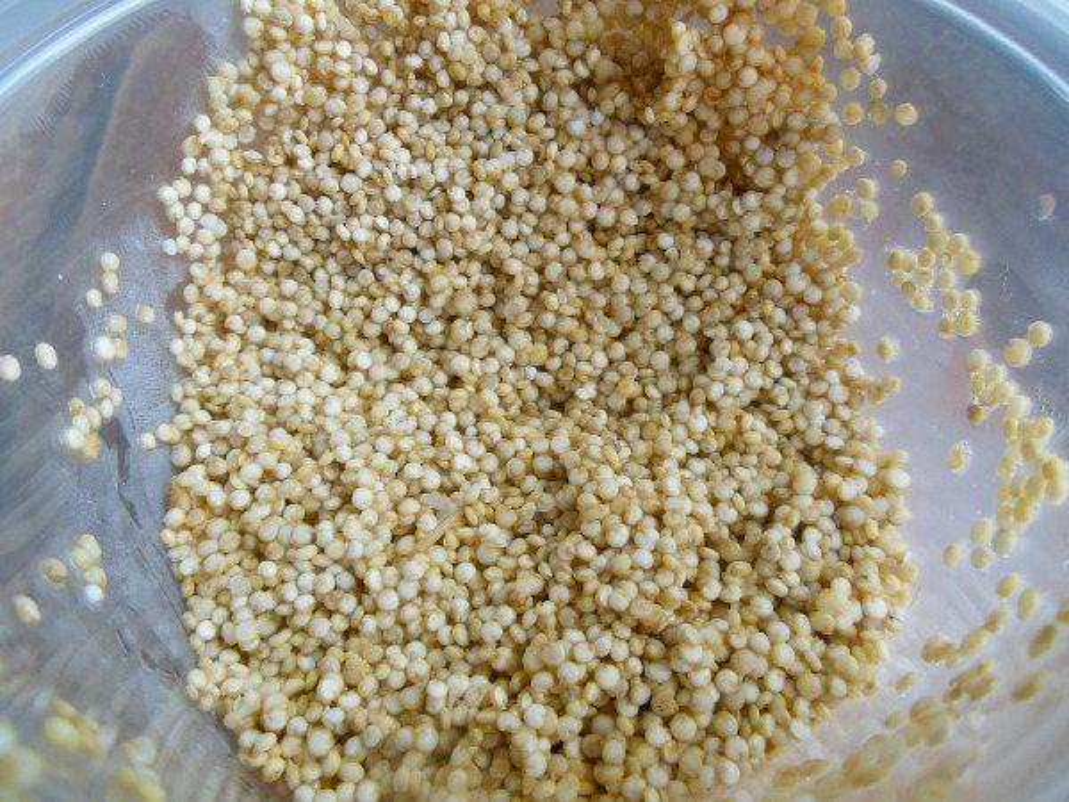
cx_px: 534
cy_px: 401
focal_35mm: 25
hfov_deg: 69.4
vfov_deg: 54.9
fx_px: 772
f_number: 3.2
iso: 400
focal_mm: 4.5
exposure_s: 1/100
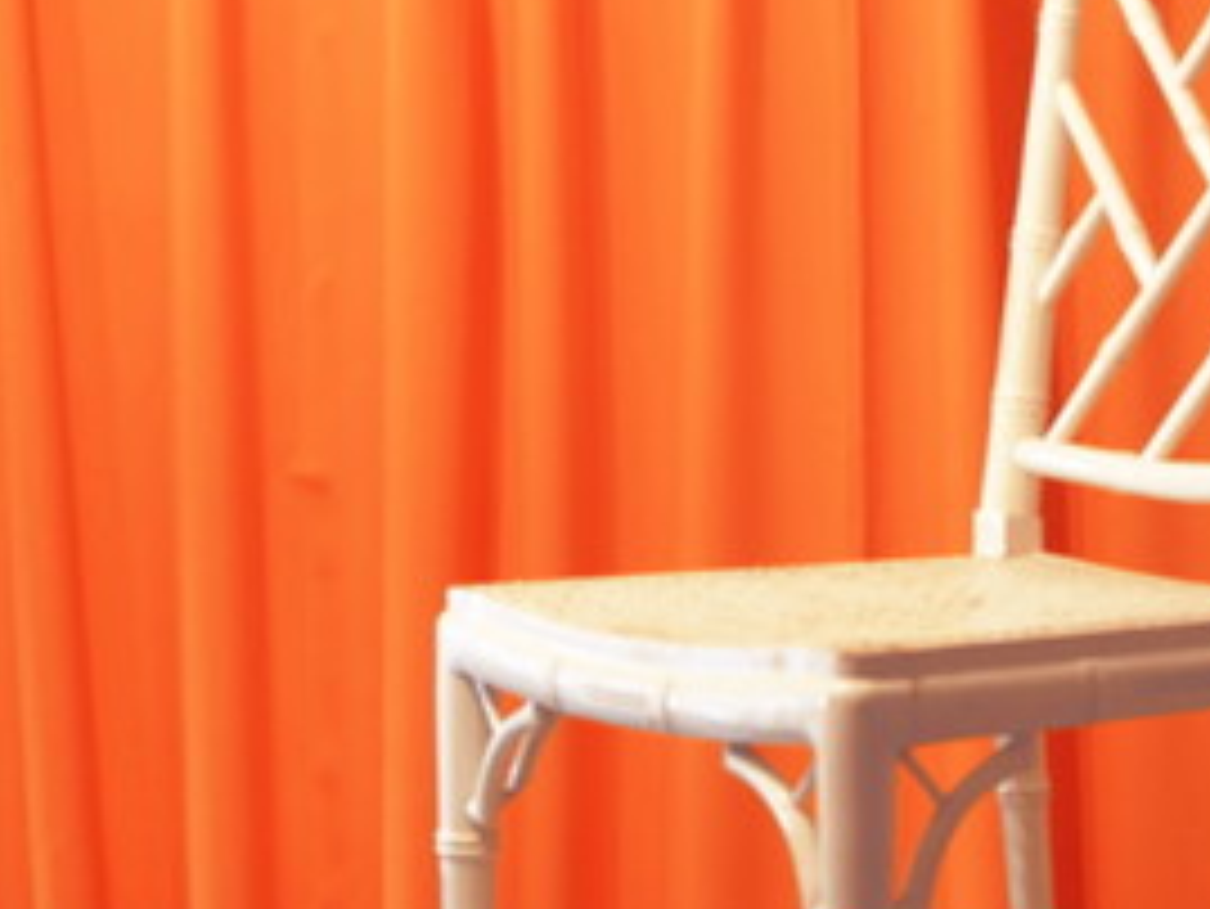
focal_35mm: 76
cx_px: 987
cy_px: 540
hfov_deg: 25.2
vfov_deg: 19.4
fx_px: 2658
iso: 320
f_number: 4.6
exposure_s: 1/5
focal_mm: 20
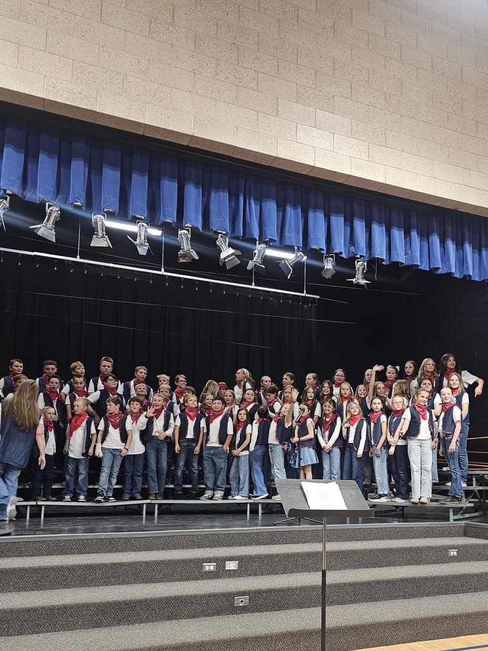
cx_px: 244
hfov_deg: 58.9
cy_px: 326
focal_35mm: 23
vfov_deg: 73.9
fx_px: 432
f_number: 1.7
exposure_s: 1/120
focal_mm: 6.3
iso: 320
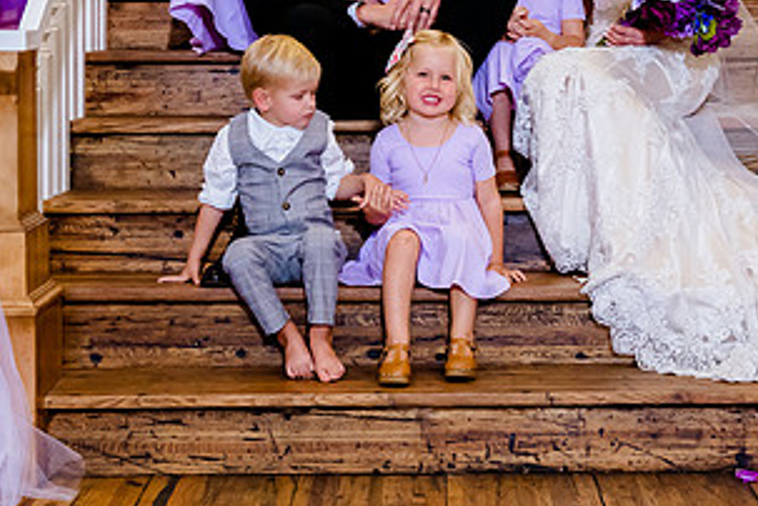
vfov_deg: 15.1
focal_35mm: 89
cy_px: -6
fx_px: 1874
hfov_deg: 22.8
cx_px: 436
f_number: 6.3
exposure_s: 1/200
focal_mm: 38
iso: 2500
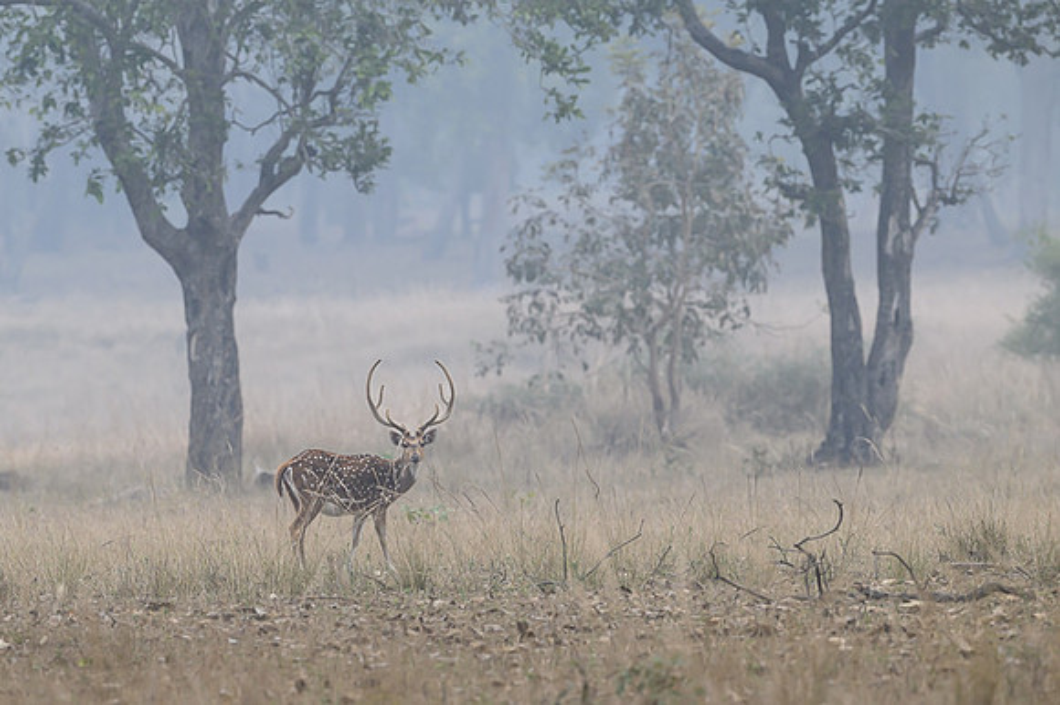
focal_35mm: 458
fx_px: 13487
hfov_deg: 4.5
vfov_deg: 3.0
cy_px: 404
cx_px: 453
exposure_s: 1/800
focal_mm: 400
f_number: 6.3
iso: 1000
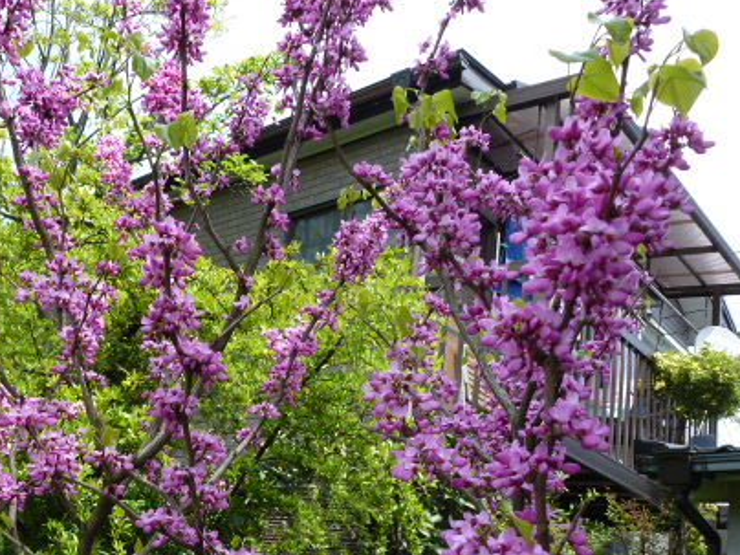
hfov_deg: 47.4
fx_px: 812
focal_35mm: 38
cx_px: 200
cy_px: 410
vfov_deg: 36.9
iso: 100
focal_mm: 4.3
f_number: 4
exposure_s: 1/320
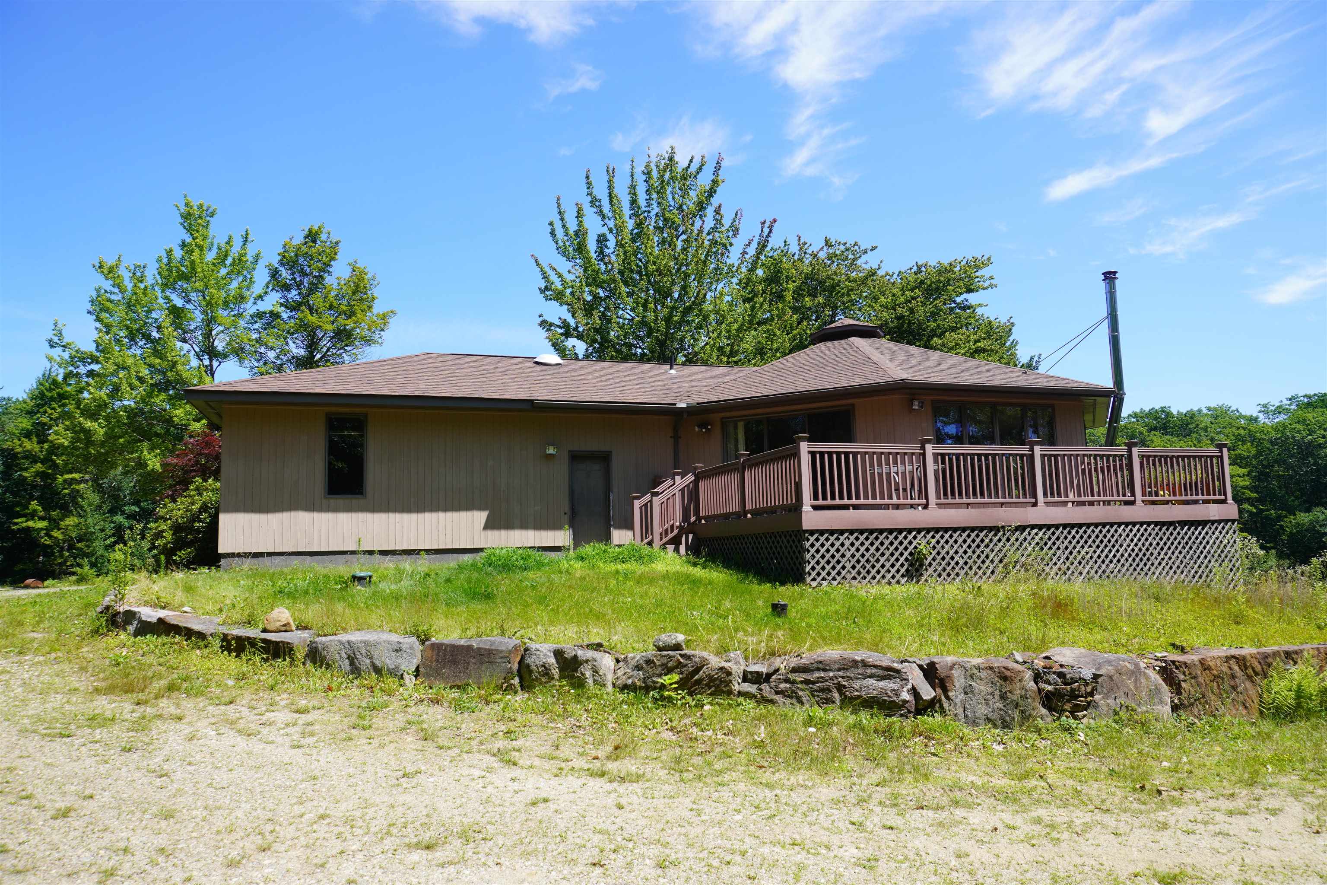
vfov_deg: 53.1
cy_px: 442
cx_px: 664
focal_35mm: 24
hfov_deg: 73.7
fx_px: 885
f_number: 9
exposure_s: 1/125
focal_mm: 16
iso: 100
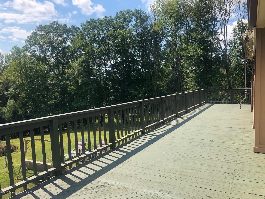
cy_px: 100
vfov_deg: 49.7
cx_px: 132
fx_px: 214
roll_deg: +2.4
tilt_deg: -3.4
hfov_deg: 63.4
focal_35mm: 28
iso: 20
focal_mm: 4
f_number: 1.8
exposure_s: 1/889
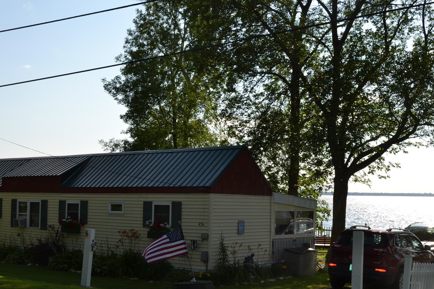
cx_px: 211
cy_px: 182
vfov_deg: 28.5
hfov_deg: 41.9
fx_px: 567
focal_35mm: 47
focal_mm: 24
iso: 100
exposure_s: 1/200
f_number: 10
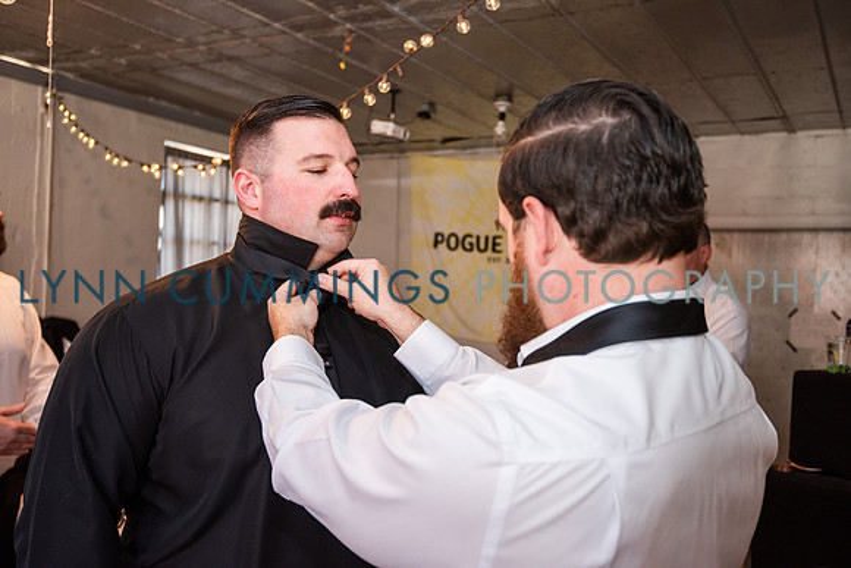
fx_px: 828
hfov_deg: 54.4
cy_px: 284
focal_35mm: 35
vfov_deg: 37.9
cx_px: 426
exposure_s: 1/60
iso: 640
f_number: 4
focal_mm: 35
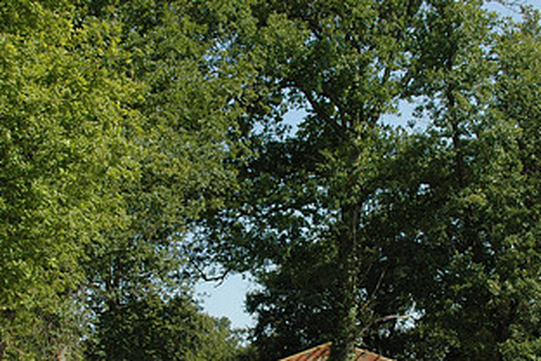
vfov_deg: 17.3
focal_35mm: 78
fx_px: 1172
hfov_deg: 26.0
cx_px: 277
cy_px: 297
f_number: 10
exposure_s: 1/400
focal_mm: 28
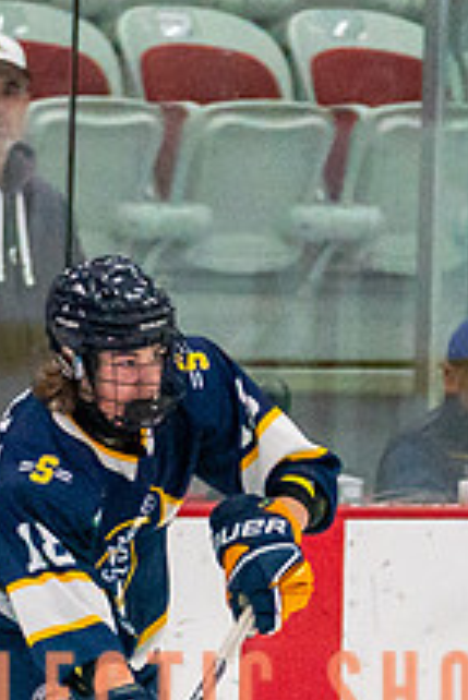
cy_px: 842
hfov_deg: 1.5
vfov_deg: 2.2
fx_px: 18396
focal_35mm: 945
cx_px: 87
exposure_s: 1/1600
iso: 4000
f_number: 2.8
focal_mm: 173
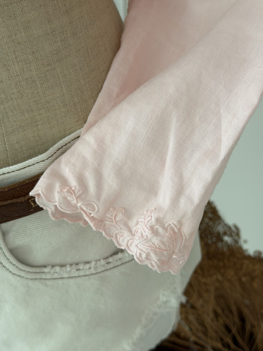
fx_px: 486
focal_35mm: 48
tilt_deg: -36.9
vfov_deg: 39.7
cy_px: 176
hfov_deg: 30.3
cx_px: 132
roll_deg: +0.5
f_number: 1.78
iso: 200
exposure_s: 1/60
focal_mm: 6.76
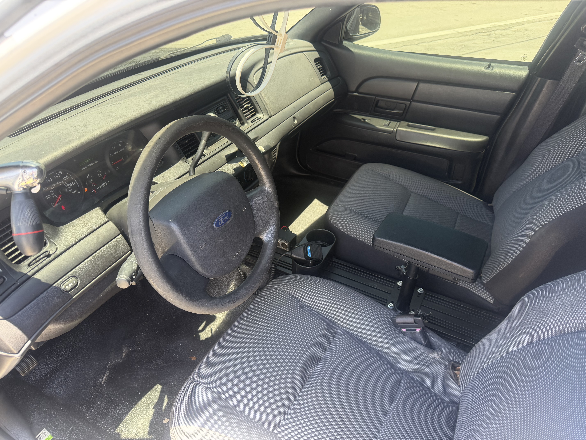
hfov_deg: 71.6
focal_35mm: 24
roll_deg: -1.8
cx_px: 293
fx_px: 406
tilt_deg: -36.1
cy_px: 220
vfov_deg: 56.8
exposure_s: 1/121
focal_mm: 6.76
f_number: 1.78
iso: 125
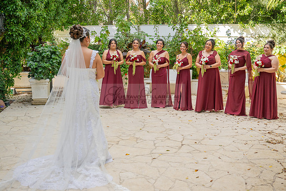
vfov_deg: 31.2
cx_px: 143
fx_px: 342
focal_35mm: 43
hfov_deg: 45.4
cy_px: 96
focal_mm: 43
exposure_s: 1/500
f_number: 4
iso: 400
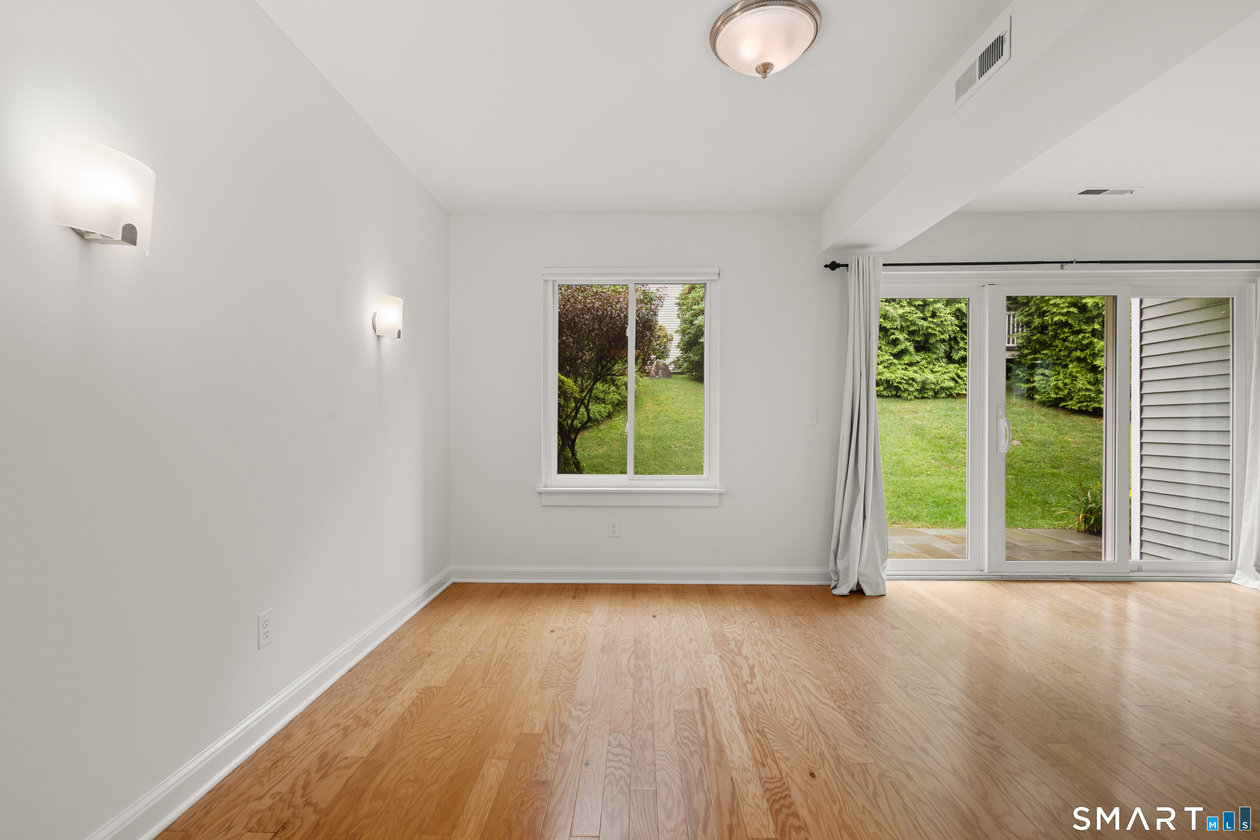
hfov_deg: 96.7
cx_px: 630
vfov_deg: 73.7
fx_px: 560
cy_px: 420
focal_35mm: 16
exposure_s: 1/1.25
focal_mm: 16
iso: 200
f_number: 9
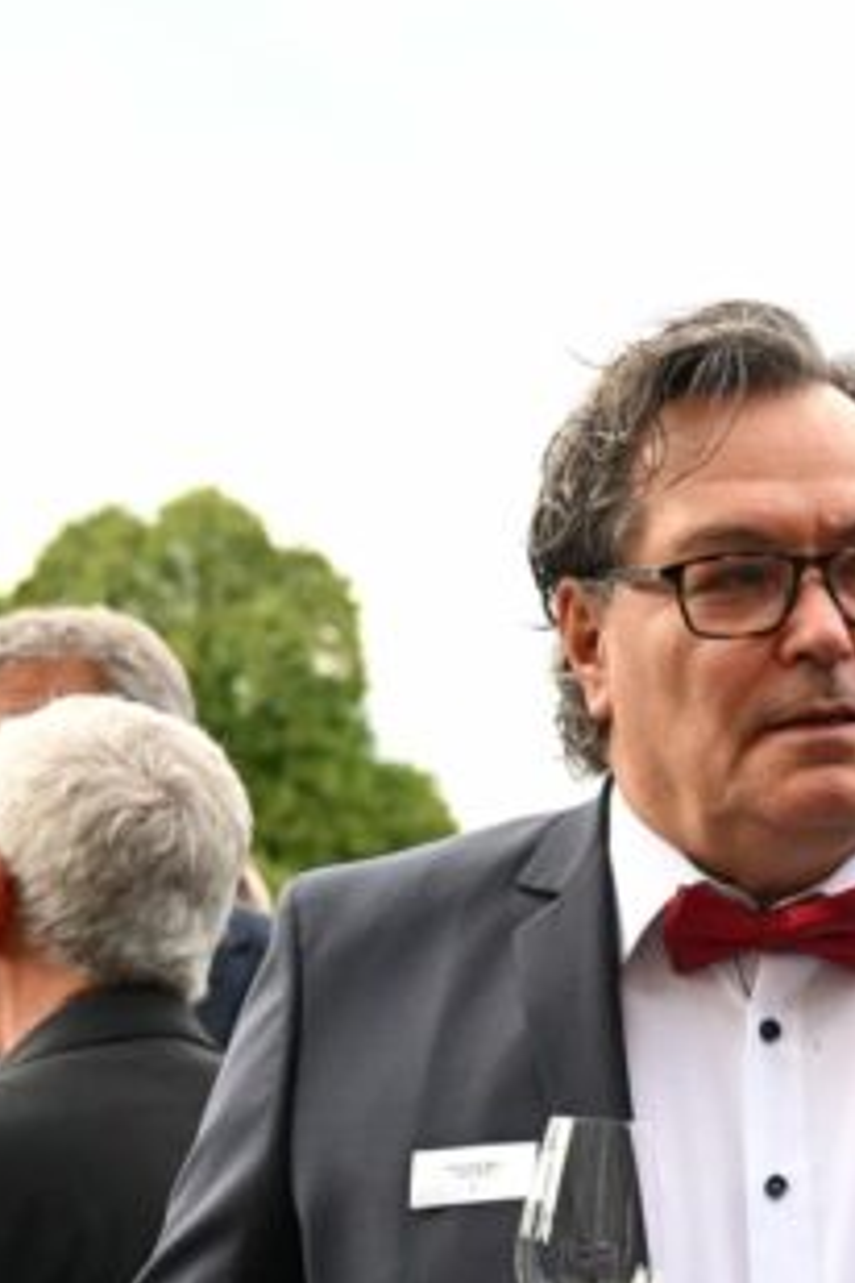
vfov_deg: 20.5
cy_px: 1171
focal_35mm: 97
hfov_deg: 13.6
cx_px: 1046
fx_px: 3472
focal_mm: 33.5
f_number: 3.5
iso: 1250
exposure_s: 1/640
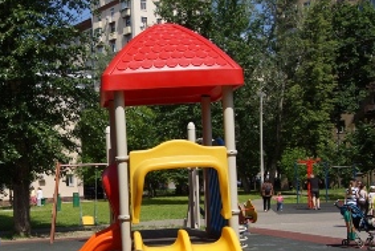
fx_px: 594
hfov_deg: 34.4
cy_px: 197
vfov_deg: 23.5
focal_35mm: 57
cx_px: 101
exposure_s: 1/800
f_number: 8
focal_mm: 24
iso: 250
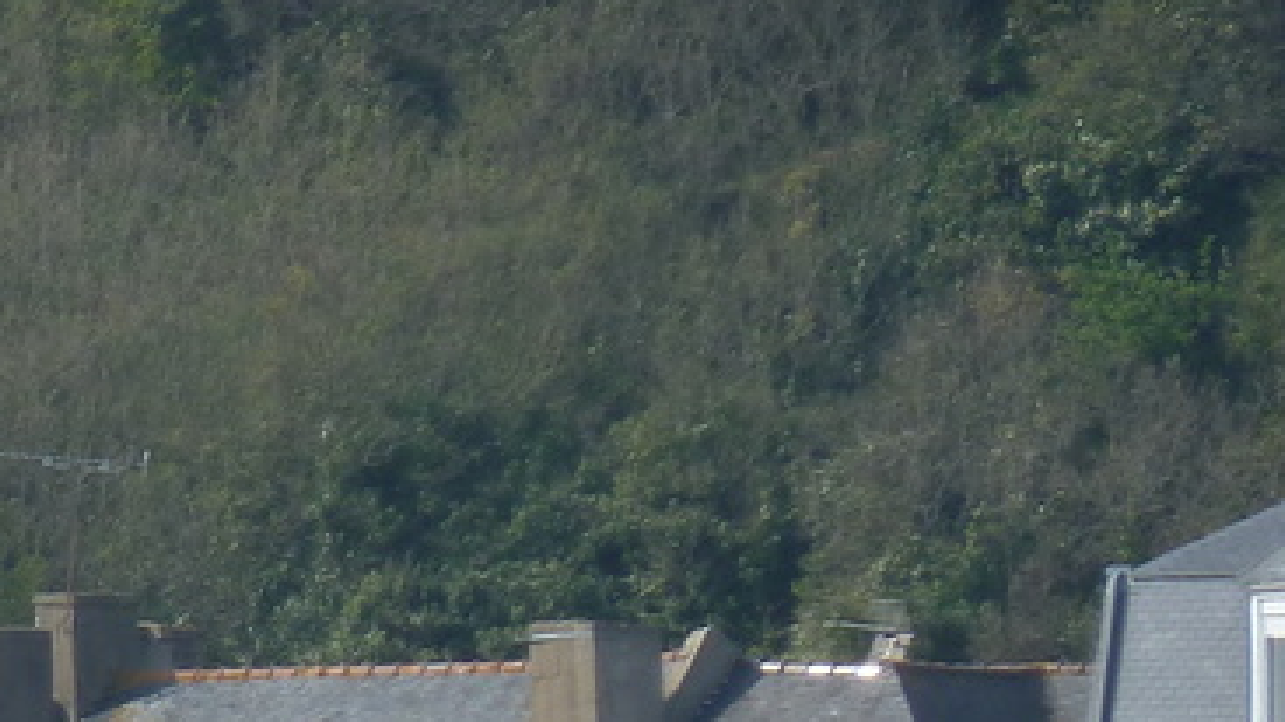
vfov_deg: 1.5
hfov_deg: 2.7
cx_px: -700
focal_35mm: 802
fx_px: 27313
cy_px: 1367
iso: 80
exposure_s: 1/400
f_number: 4.6
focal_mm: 37
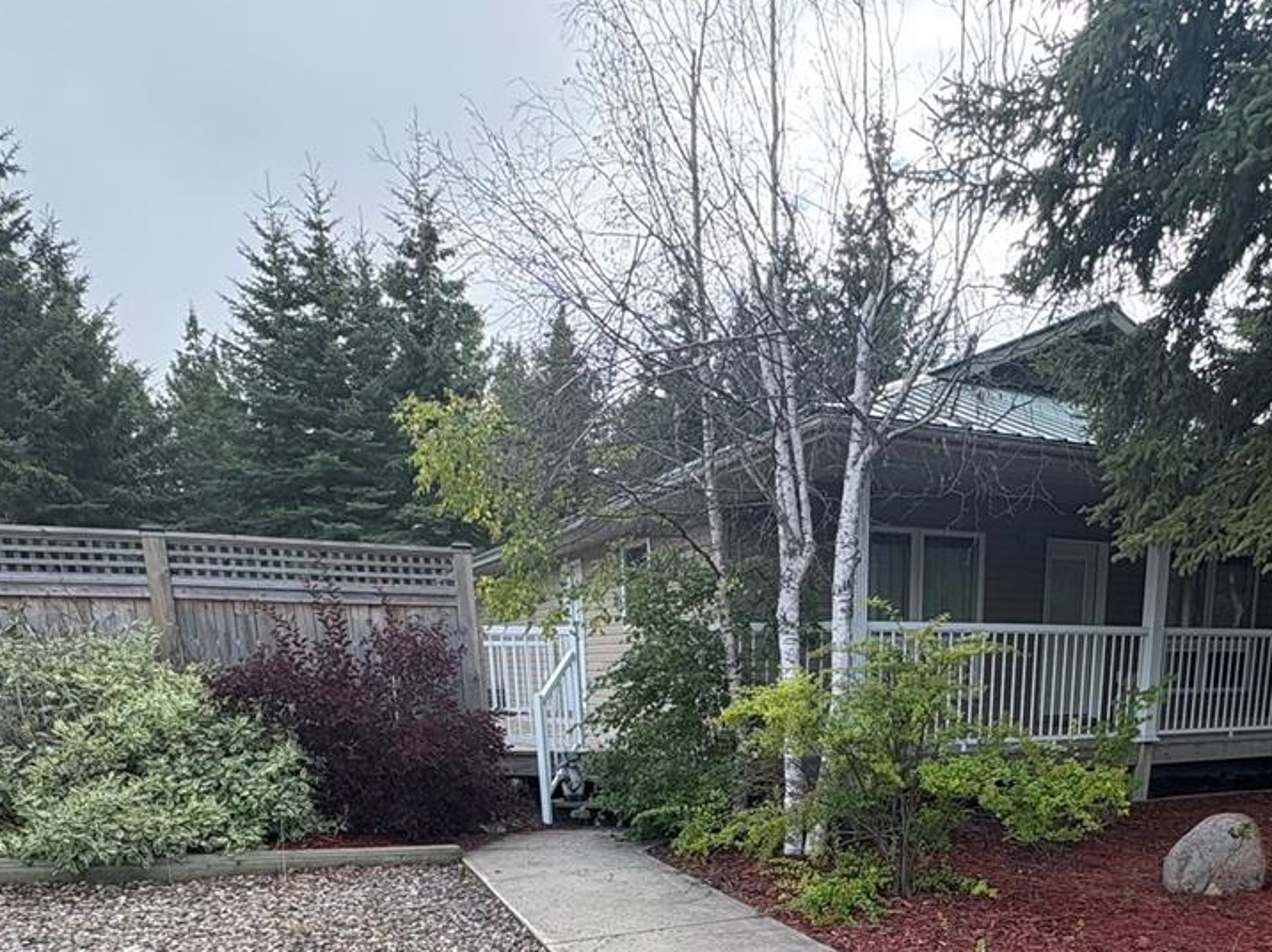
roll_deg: +0.3
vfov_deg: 64.6
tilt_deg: -12.8
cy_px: 613
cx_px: 800
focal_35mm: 20
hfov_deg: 80.2
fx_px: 734
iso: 40
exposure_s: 1/272
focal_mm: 2.22
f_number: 2.2
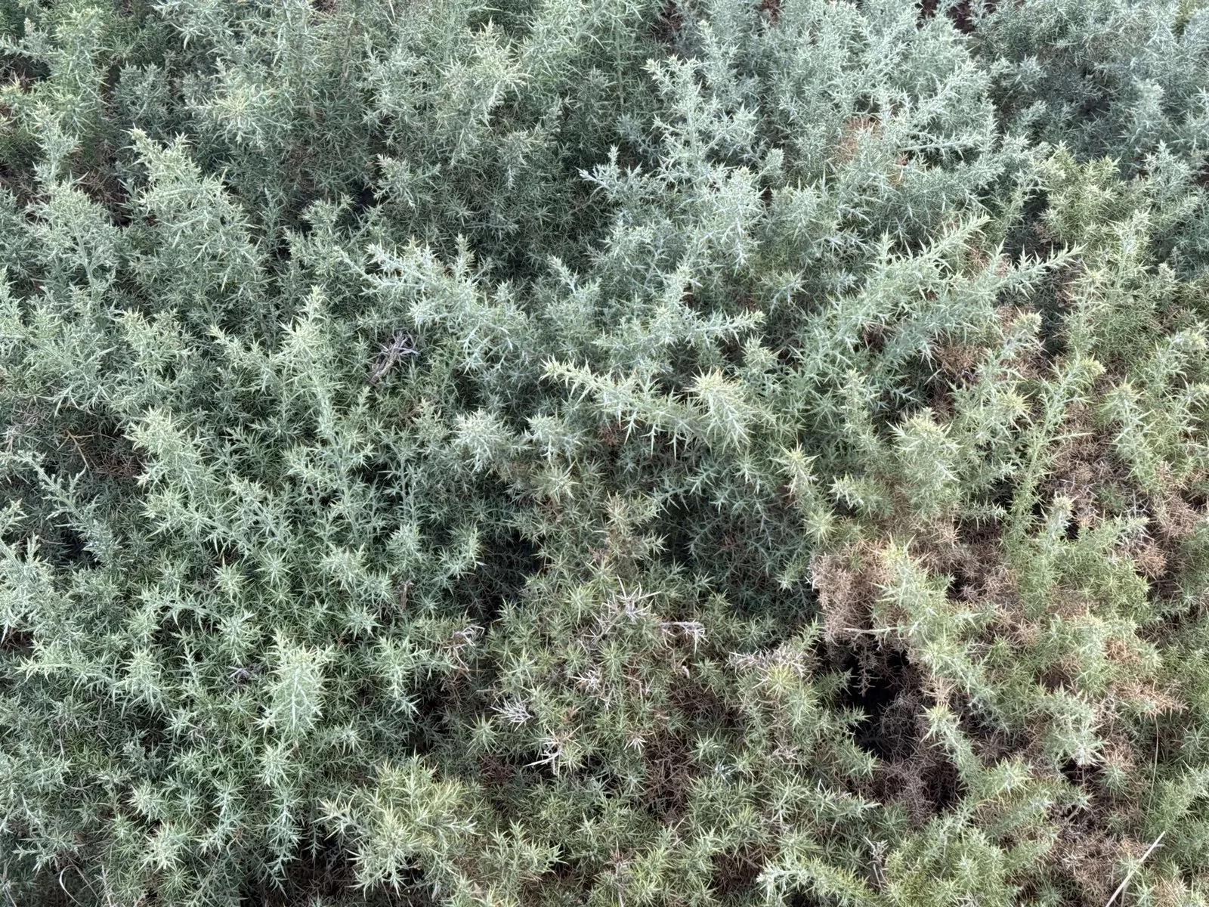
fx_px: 1676
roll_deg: +4.7
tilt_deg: -9.5
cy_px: 454
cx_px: 604
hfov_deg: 39.7
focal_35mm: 48
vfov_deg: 30.3
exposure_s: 1/291
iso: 80
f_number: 1.78
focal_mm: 6.76
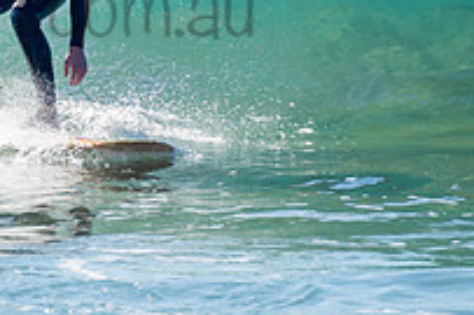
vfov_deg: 0.8
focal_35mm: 1712
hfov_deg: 1.2
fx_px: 22523
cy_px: -28
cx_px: 22
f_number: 6.3
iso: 31
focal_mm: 500
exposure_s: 1/250
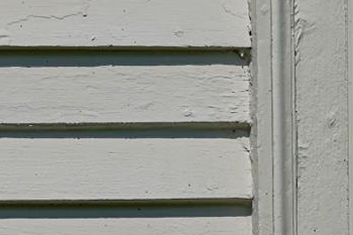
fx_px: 1764
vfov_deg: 7.6
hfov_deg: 11.0
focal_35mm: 180
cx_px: -164
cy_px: 119
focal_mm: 35
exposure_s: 1/500
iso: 100
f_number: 8
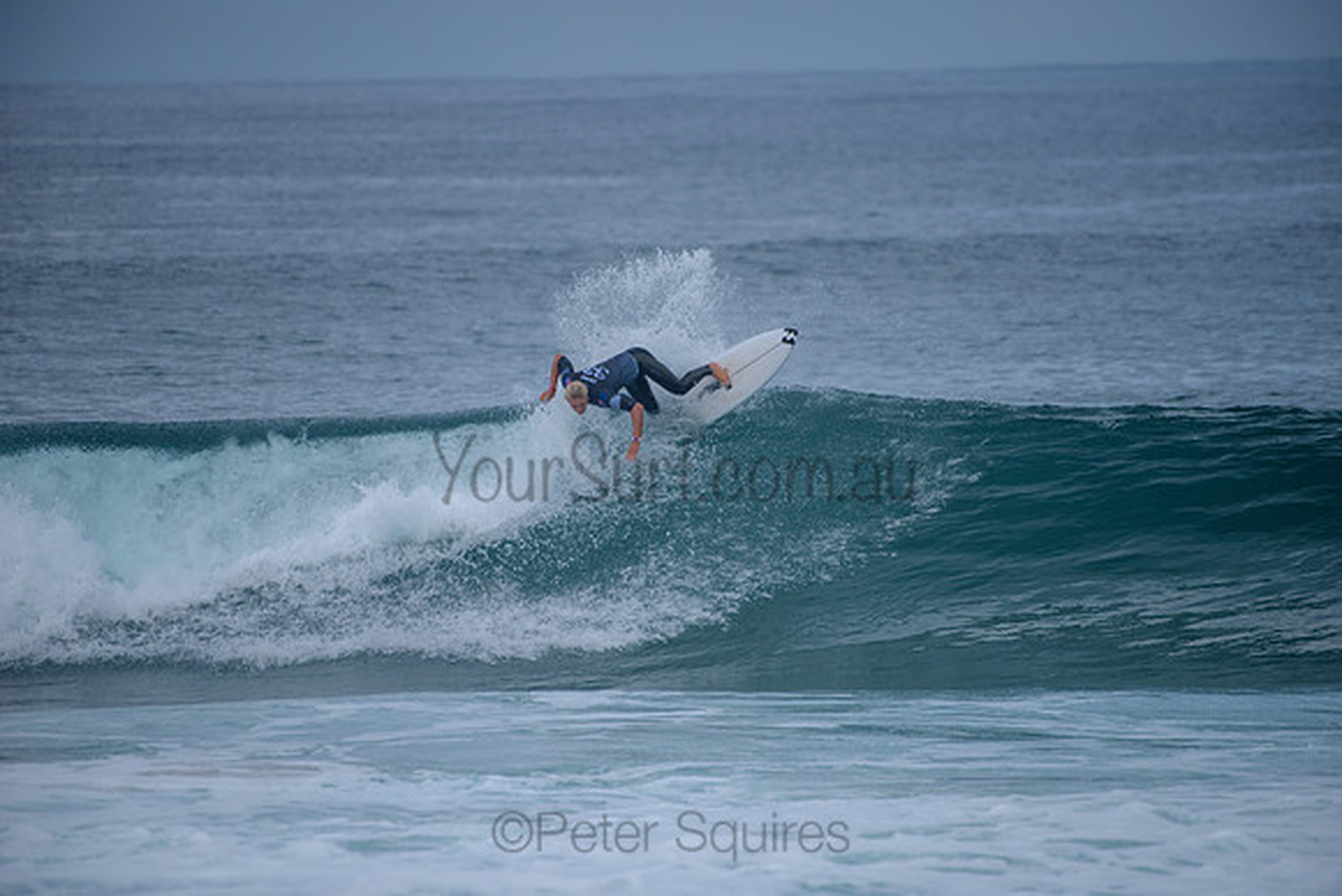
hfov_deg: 4.1
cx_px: 671
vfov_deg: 2.8
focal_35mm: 500
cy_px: 448
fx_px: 18642
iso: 250
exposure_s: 1/2000
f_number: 5.6
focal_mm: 500
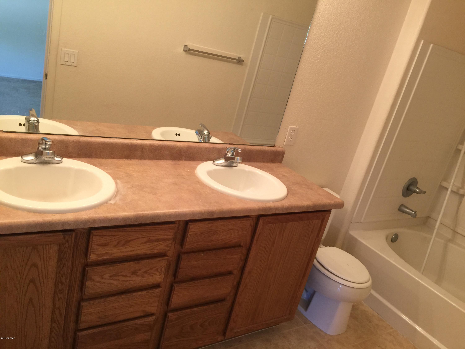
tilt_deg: -19.5
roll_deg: -13.7
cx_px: 232
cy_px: 174
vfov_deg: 48.2
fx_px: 390
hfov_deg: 61.7
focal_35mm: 29
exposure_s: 1/15
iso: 64
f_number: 2.2
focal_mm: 4.15
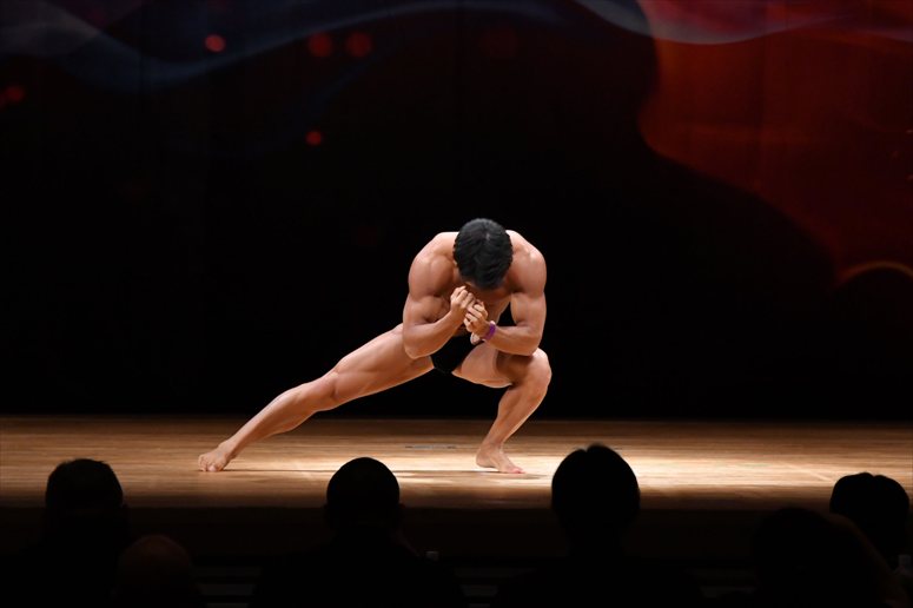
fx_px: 6084
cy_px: 304
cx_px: 456
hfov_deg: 8.6
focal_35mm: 240
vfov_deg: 5.7
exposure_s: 1/400
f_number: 5.6
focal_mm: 160
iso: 4000
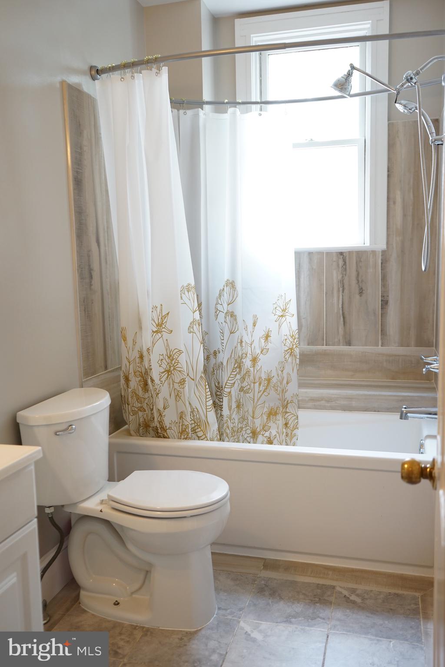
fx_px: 593
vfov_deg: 58.7
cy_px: 334
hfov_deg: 41.1
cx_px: 222
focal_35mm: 32
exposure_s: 1/60
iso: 400
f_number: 4
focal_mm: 32
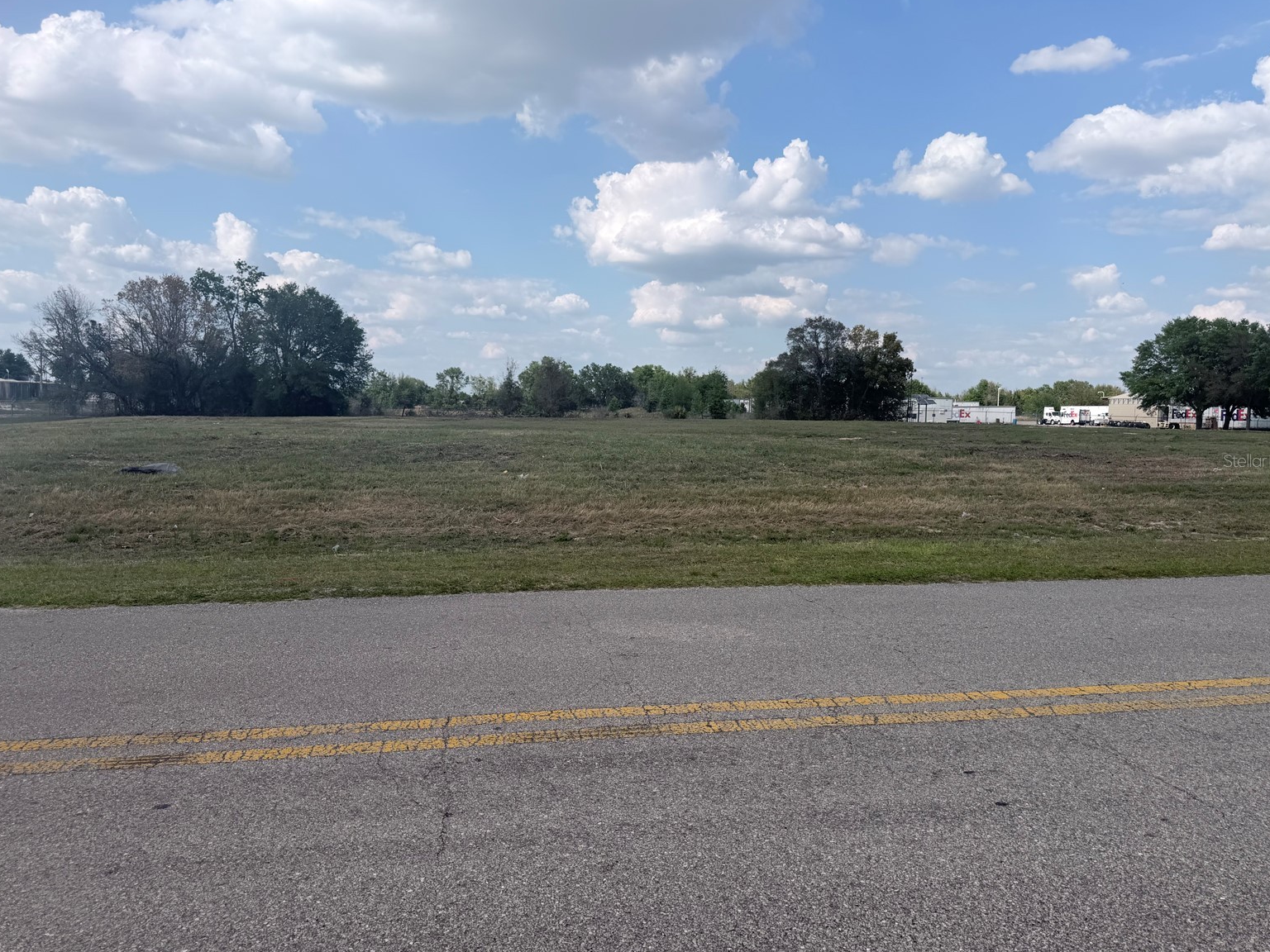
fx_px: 917
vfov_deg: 54.9
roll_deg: -1.3
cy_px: 460
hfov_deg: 69.4
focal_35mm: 25
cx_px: 640
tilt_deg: -3.7
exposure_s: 1/6173
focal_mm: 6.76
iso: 80
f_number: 1.78
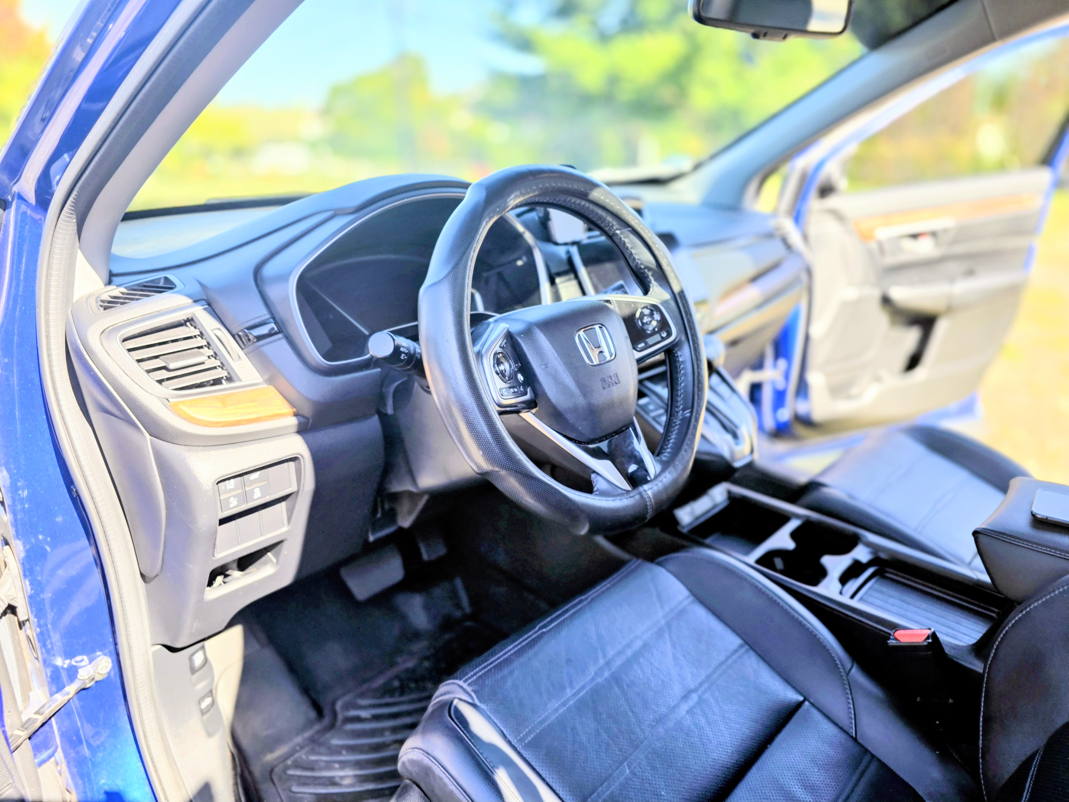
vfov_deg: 58.9
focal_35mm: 23
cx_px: 534
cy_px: 401
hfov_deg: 73.9
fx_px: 710
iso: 32
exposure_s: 1/359
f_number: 1.7
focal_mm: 6.3
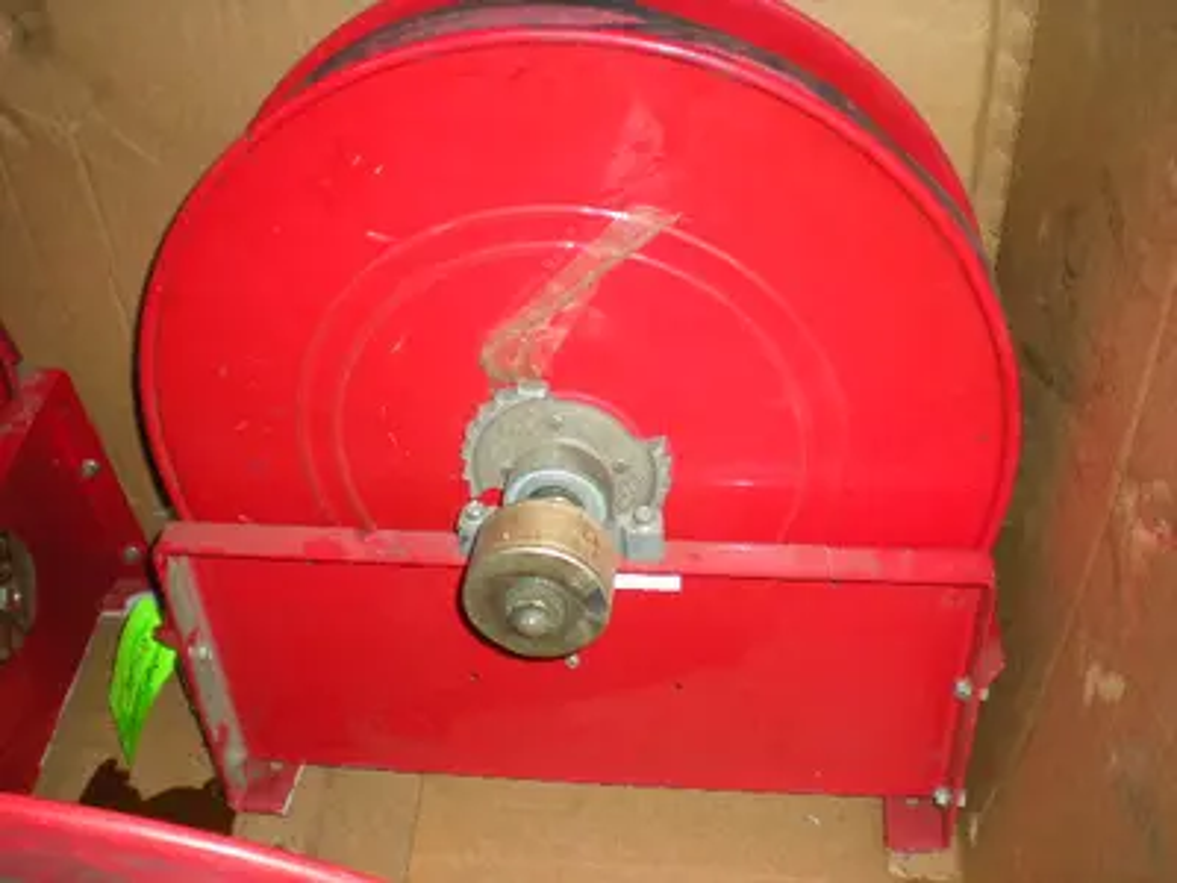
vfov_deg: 37.7
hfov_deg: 49.0
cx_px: 588
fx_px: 1292
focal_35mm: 38
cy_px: 442
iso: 148
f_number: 3.1
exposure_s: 1/60
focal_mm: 6.3
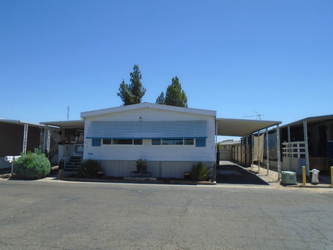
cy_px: 125
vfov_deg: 53.1
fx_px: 250
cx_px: 166
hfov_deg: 67.3
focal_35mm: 26
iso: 100
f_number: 8
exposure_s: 1/250
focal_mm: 4.6
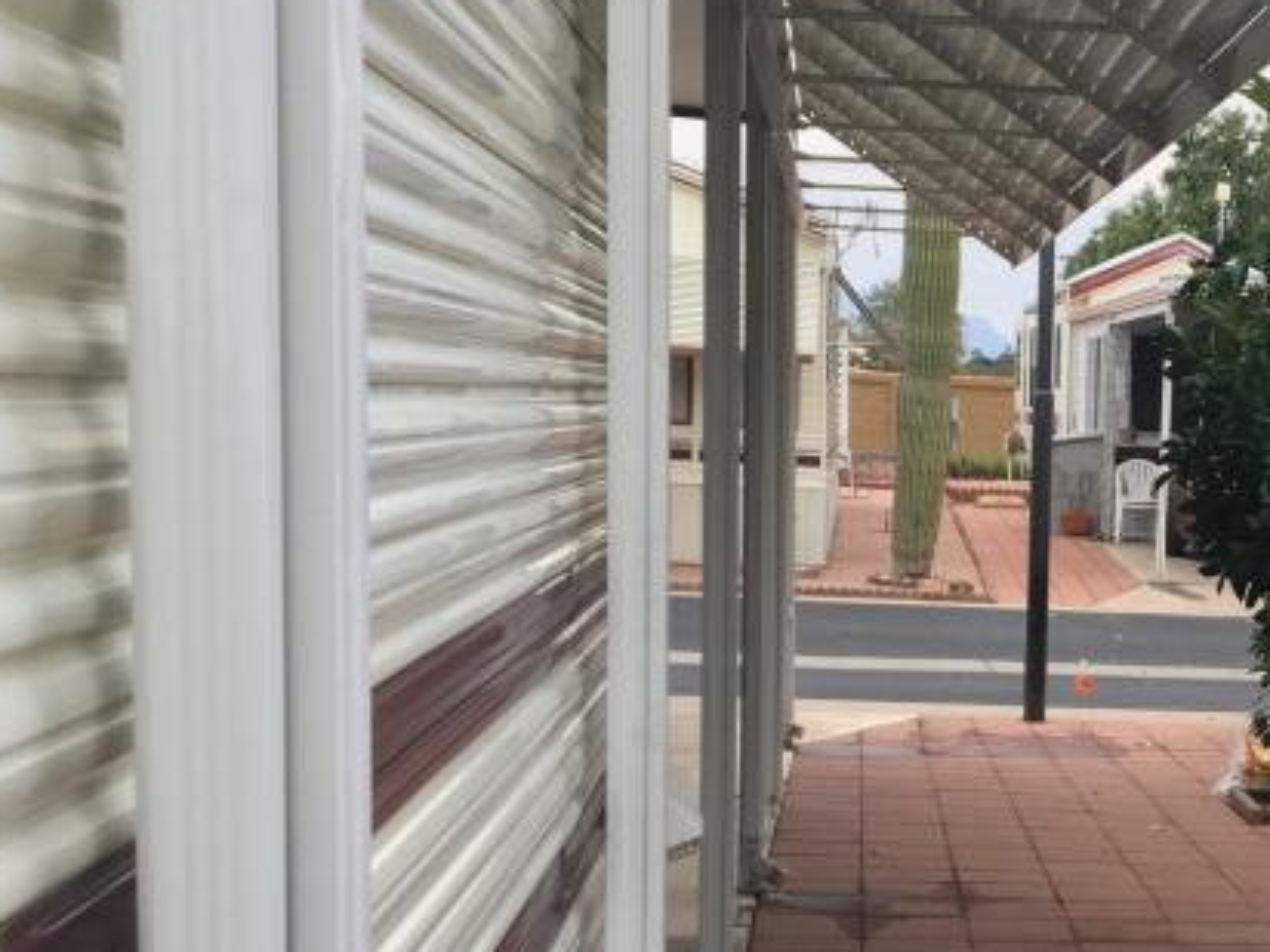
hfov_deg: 25.8
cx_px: 1245
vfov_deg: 20.2
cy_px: 795
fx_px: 2642
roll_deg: -2.6
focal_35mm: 72
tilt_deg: -7.6
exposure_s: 1/120
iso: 32
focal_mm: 4.15
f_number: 2.2
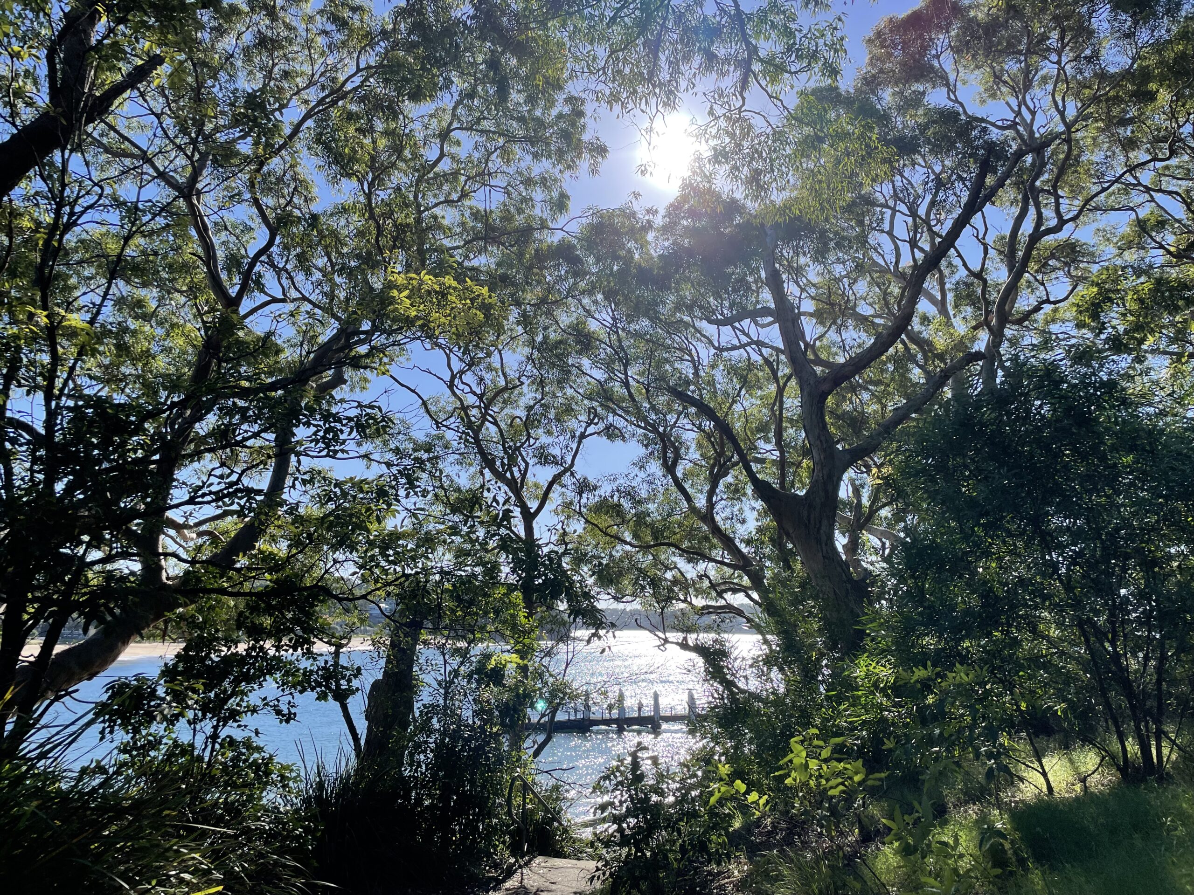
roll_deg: -0.7
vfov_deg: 53.1
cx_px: 597
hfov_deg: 67.3
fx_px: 897
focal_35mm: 26
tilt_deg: +12.7
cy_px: 448
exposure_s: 1/2506
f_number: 1.6
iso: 32
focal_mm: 4.2
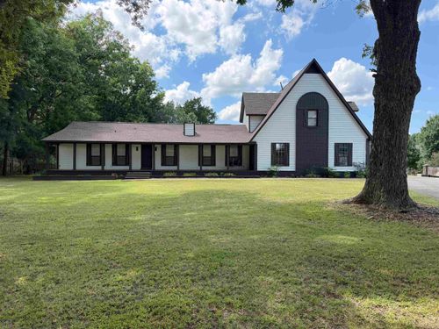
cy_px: 164
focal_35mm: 24
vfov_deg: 56.8
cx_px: 220
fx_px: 304
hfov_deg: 71.6
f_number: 1.78
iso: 100
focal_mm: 6.76
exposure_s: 1/1553
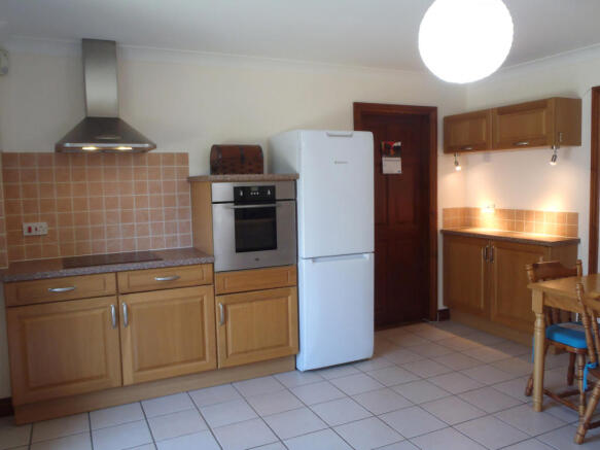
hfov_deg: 63.5
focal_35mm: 28
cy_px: 225
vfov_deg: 49.7
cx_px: 300
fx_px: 485
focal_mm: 5
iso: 200
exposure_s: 1/20
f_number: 3.9
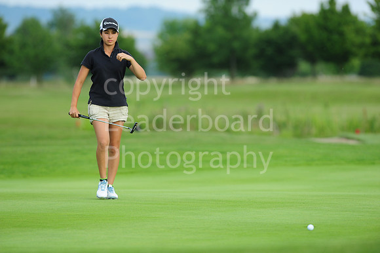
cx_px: 190
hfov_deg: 6.9
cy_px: 126
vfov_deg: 4.6
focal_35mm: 300
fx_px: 3165
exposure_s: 1/2000
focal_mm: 300
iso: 400
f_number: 5.6
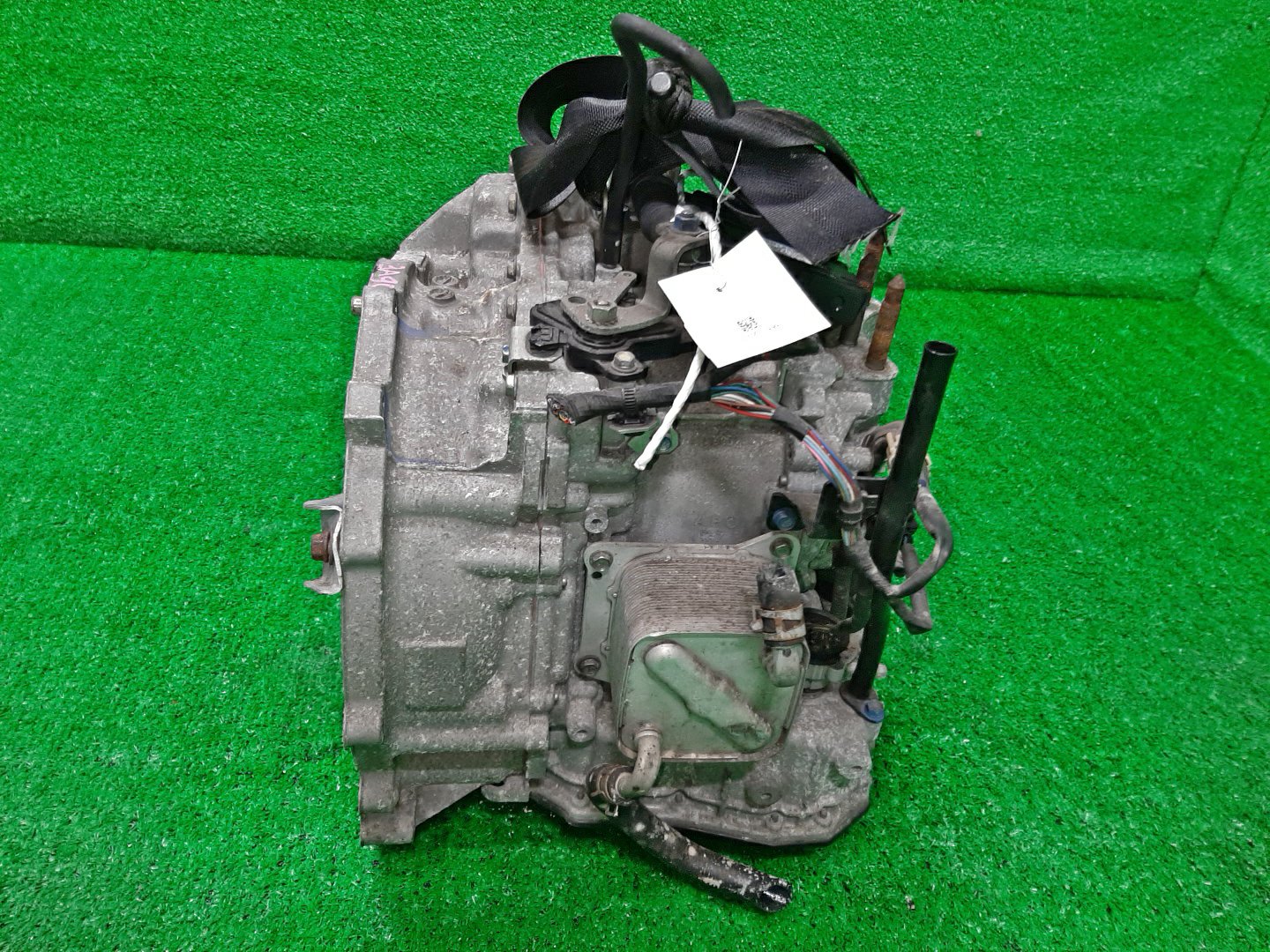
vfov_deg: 53.1
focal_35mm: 26
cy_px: 476
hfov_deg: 67.3
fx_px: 954
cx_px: 635
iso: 132
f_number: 1.7
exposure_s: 1/50
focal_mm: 3.93
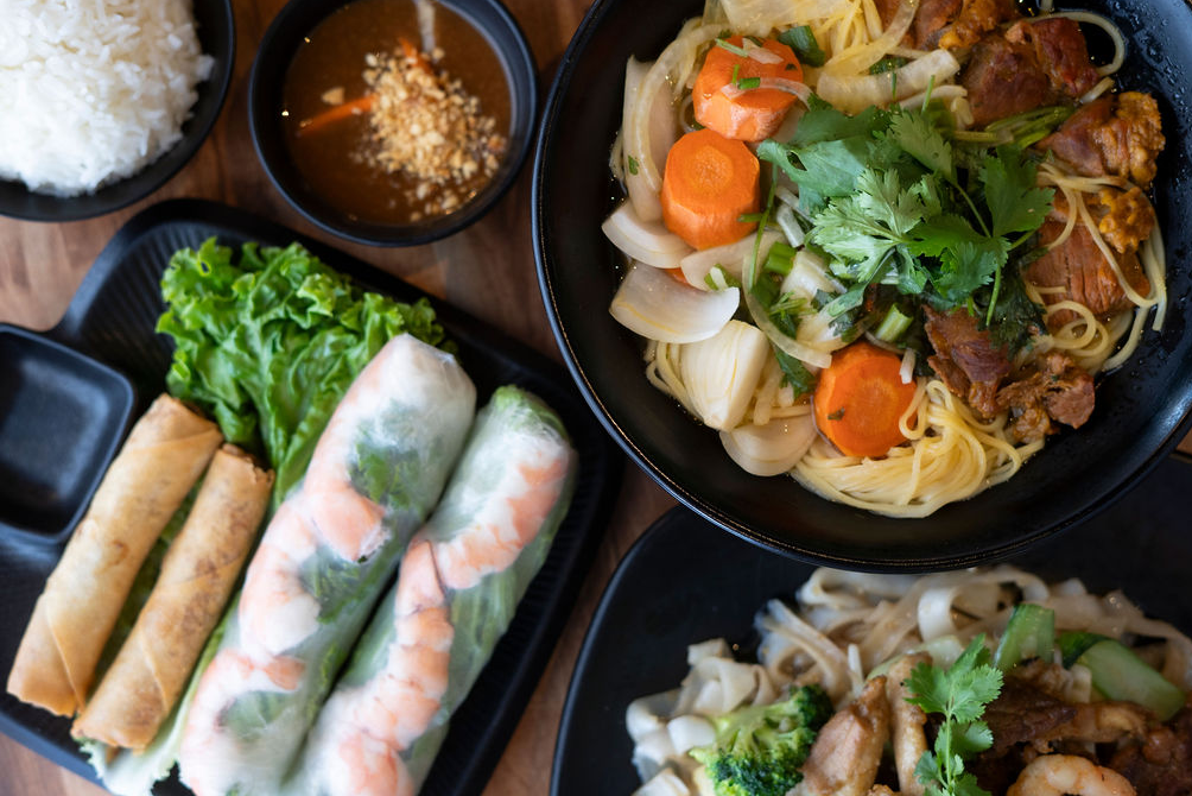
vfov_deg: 26.5
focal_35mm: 51
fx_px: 1689
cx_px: 598
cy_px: 394
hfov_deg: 38.9
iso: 640
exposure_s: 1/100
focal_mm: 50
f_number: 3.2
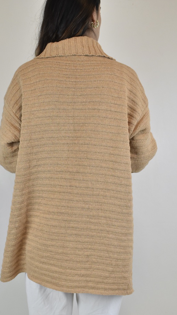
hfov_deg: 27.9
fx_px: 355
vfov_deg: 47.7
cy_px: 168
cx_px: 67
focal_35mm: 43
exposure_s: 1/60
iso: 1600
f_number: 13
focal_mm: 25
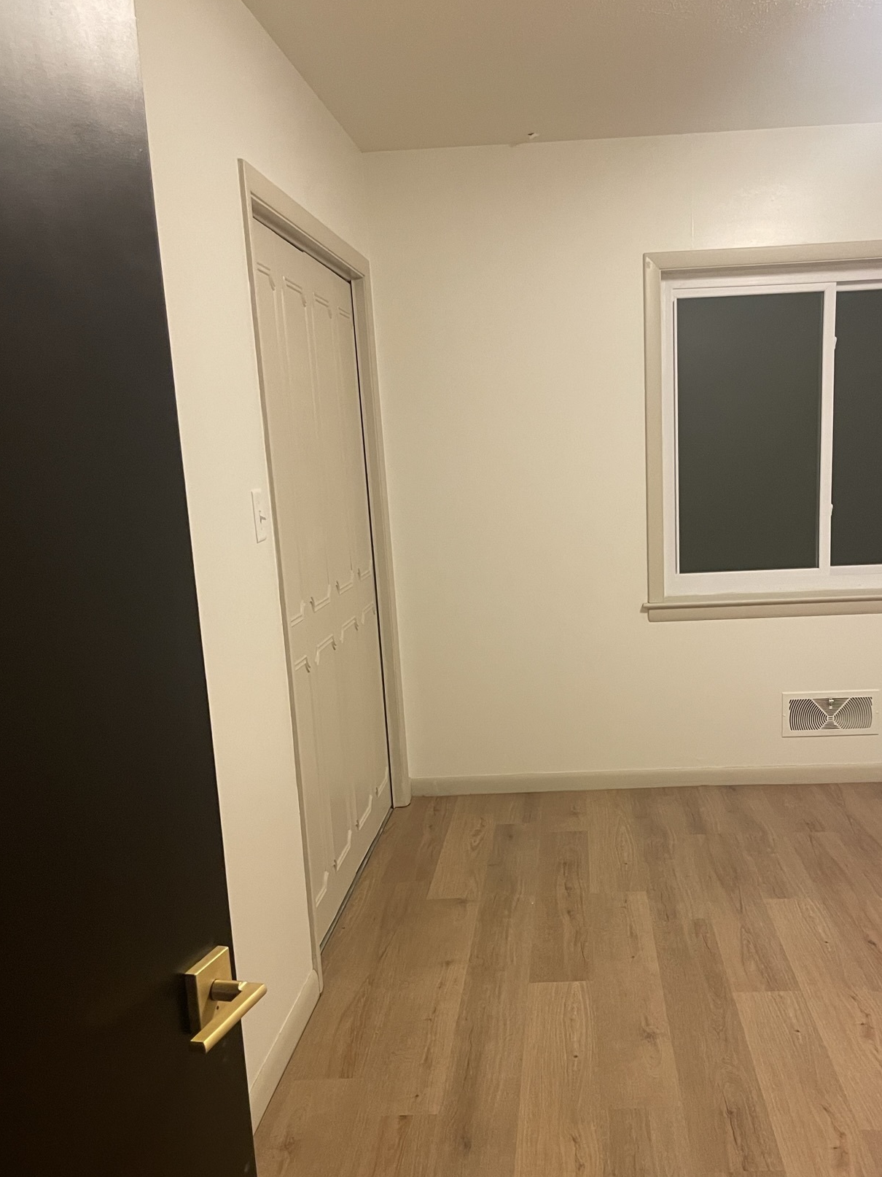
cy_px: 719
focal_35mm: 33
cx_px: 539
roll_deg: +2.8
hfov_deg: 42.7
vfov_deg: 54.9
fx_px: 1121
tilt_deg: -12.2
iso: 400
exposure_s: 1/40
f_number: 1.6
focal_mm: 4.2
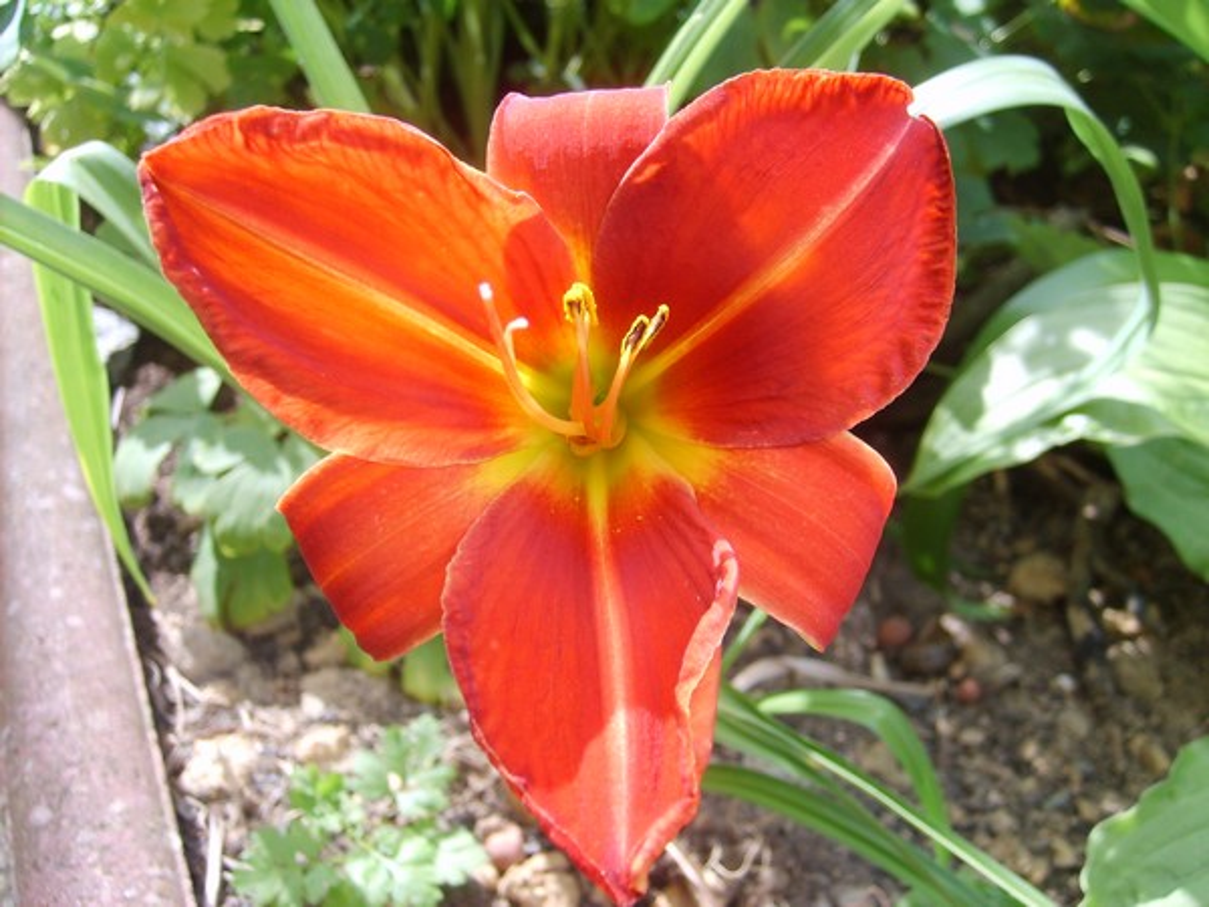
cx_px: 604
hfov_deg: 52.6
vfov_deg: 40.7
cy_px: 454
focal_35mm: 35
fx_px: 1222
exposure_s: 1/250
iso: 50
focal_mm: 5.8
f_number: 2.8
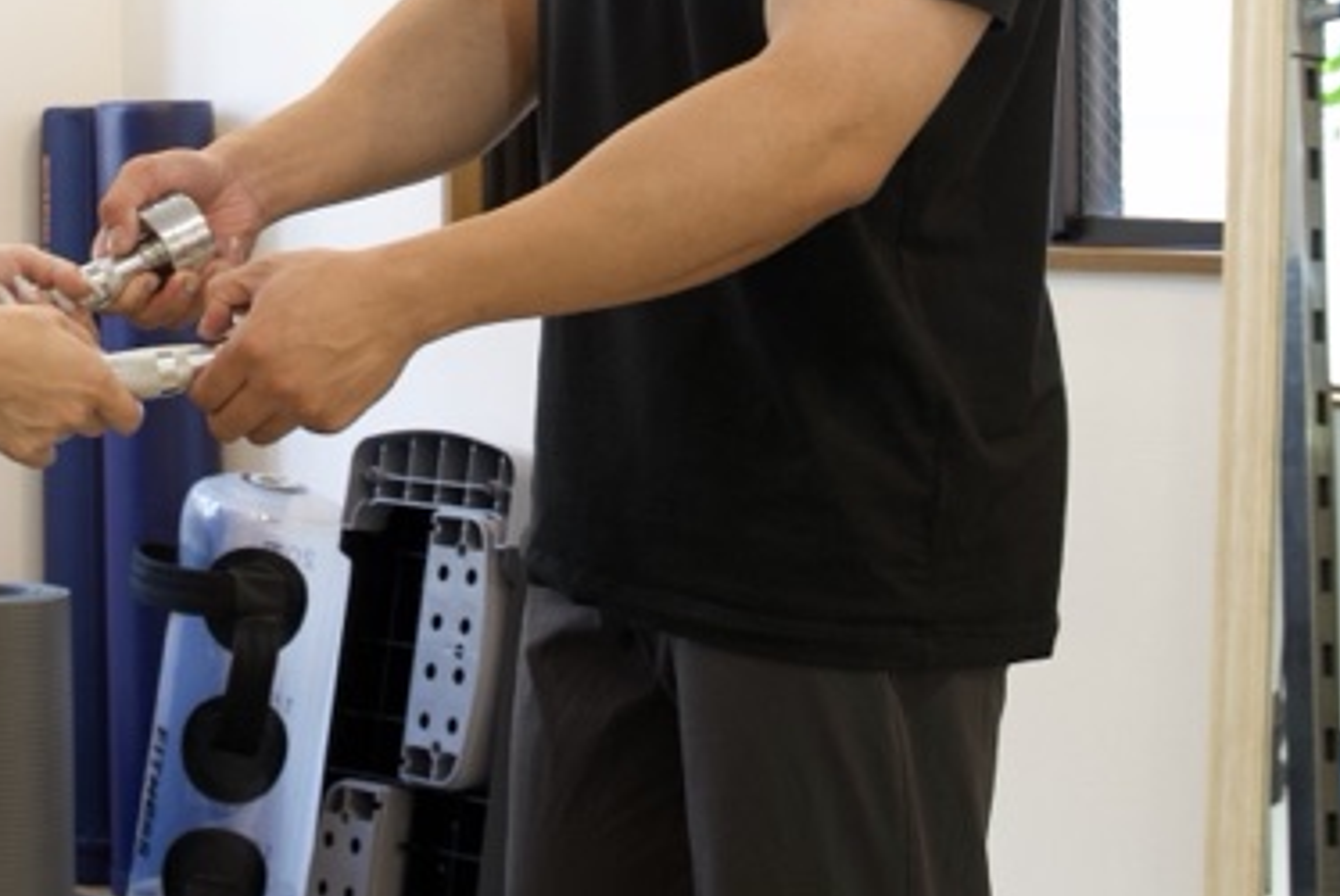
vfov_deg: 12.4
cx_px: 186
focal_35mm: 109
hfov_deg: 18.5
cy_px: -79
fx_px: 4060
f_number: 4.5
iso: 800
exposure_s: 1/60
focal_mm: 34
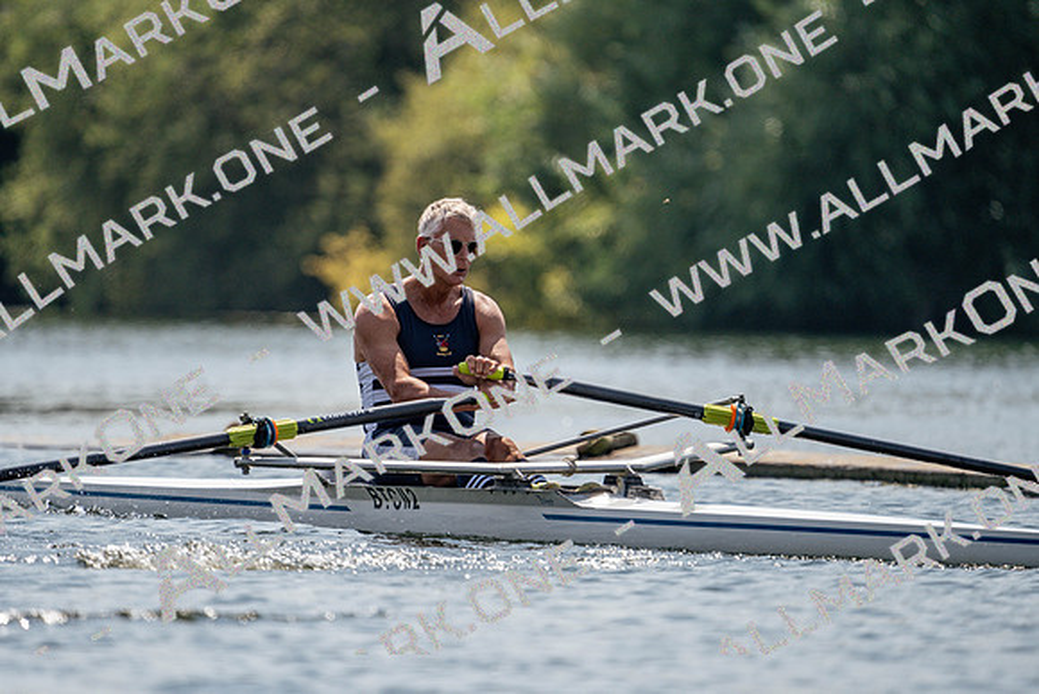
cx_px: 520
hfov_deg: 3.4
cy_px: 347
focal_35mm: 600
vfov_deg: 2.3
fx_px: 17320
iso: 200
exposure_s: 1/1600
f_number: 6.3
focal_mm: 600
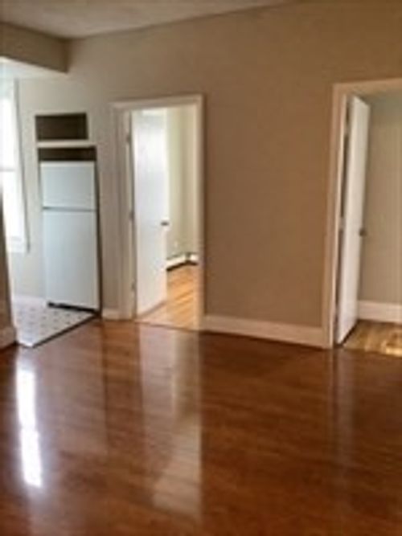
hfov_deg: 45.4
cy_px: 268
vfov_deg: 58.4
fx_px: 480
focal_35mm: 31
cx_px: 201
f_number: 2.4
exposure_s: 1/60
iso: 320
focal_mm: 3.3
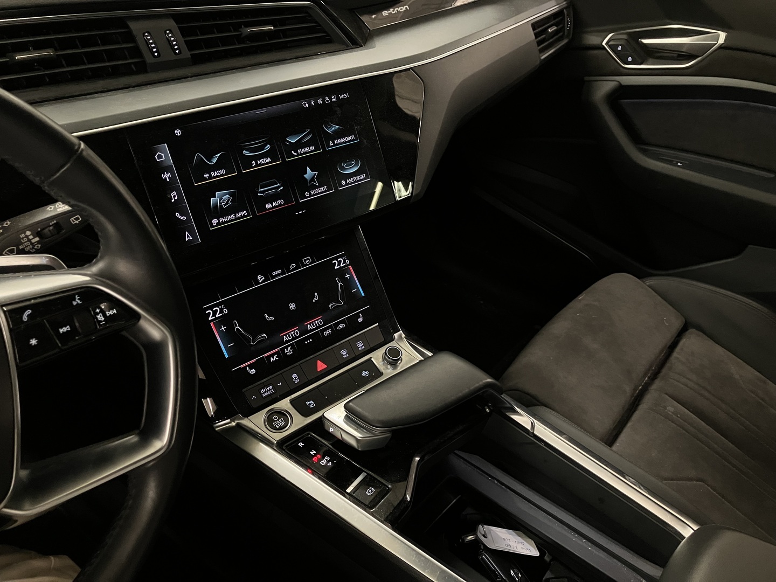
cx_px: 388
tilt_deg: -34.3
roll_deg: -5.6
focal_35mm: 28
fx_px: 628
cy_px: 291
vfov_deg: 49.7
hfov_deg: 63.4
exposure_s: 1/41
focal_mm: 3.99
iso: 320
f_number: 1.8
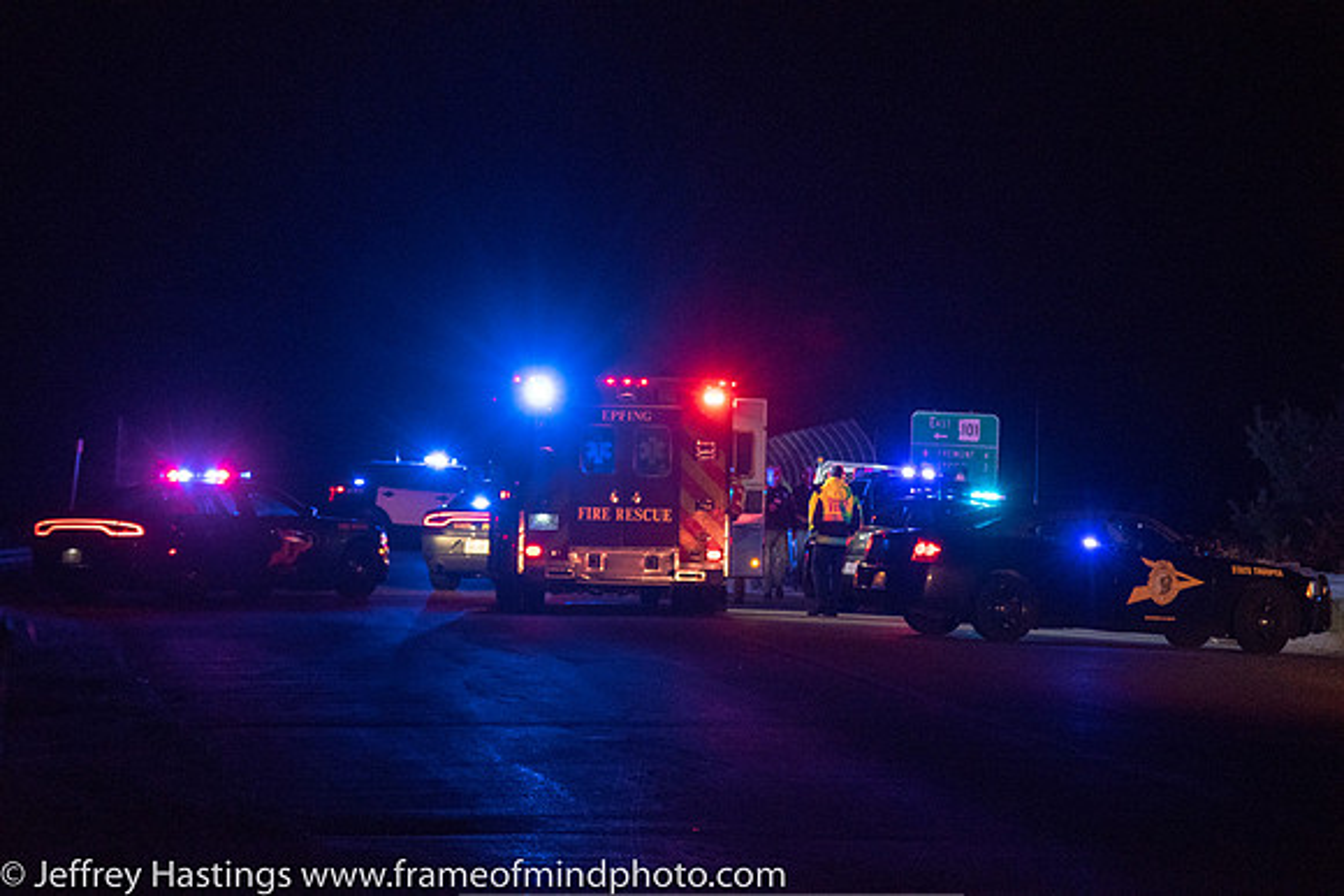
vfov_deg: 8.3
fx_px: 6161
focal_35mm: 165
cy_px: 448
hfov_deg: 12.4
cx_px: 672
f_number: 4.5
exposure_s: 1/320
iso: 2000
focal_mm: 110
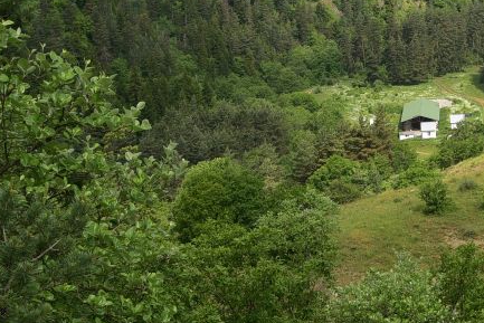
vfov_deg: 14.0
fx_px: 1291
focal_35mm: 96
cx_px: 503
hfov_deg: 20.4
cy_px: -12
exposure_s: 1/125
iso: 125
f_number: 13
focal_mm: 32
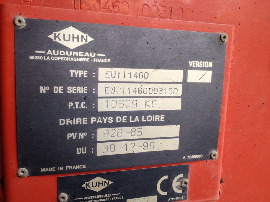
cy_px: 101
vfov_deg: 40.7
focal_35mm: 35
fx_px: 273
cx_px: 135
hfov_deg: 52.6
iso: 64
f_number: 2.4
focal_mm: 4.28
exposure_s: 1/60
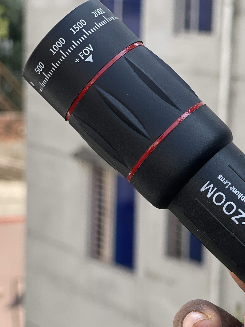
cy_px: 240
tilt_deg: -10.7
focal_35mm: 124
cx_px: 189
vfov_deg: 15.8
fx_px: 1170
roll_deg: -2.7
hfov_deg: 11.9
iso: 32
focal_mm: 7.5
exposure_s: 1/345
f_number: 2.2
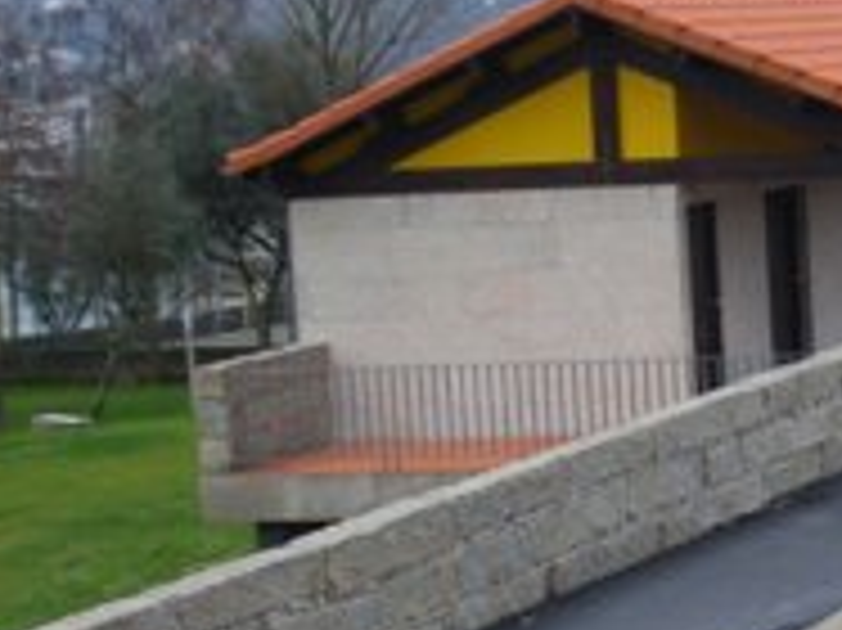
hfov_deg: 12.8
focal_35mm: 144
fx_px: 3500
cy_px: 688
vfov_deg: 10.2
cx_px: 1364
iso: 100
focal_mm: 7.5
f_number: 4
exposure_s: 1/50
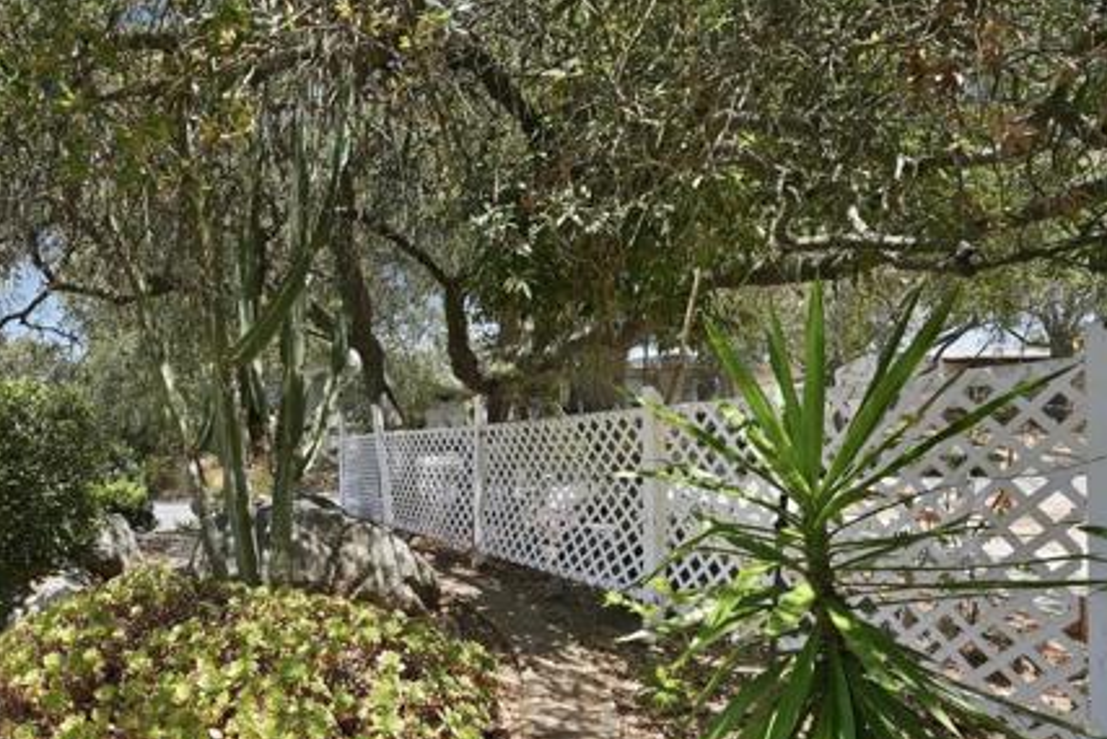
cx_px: 283
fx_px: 646
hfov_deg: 75.5
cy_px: 460
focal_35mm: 21
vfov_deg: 58.8
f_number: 8
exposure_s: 1/125
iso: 125
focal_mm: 14
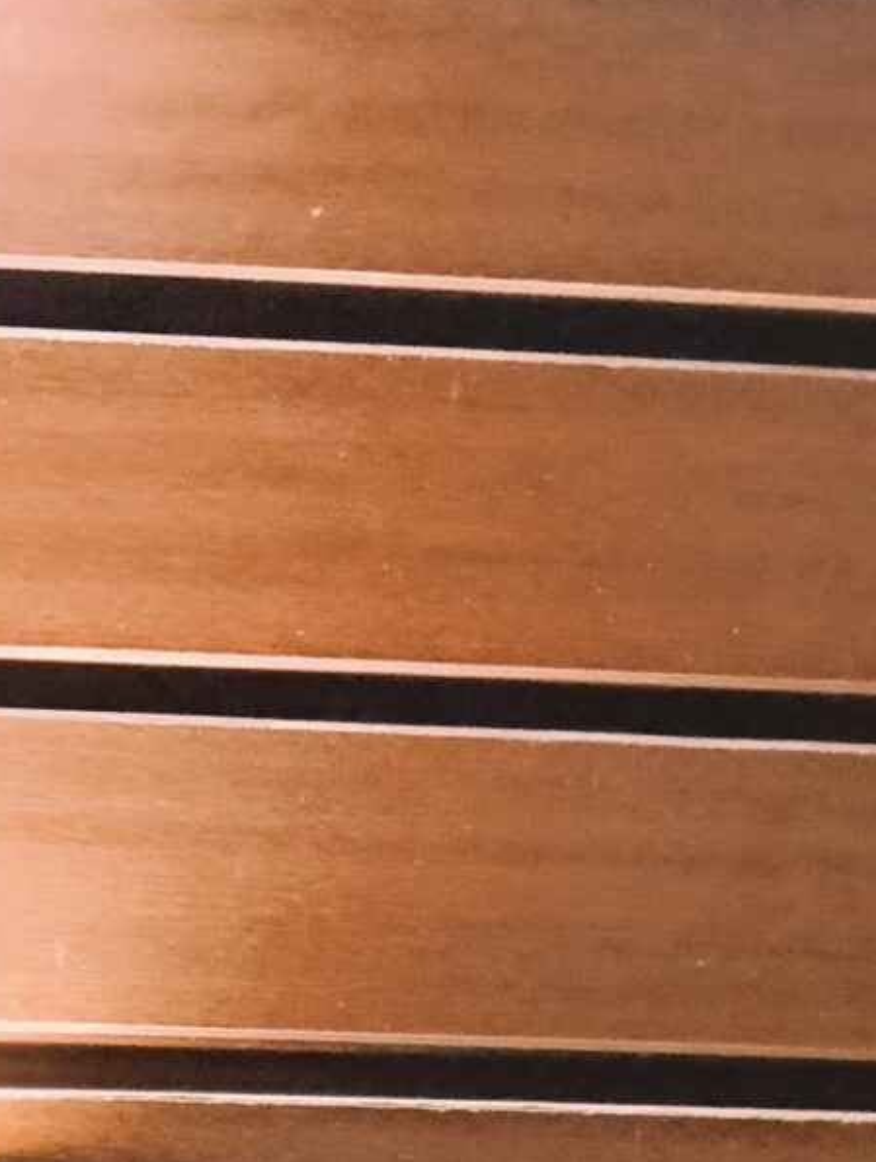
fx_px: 3903
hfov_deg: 12.1
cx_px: -546
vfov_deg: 13.9
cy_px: 2451
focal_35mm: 116
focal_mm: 3.98
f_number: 1.8
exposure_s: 1/25
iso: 1000
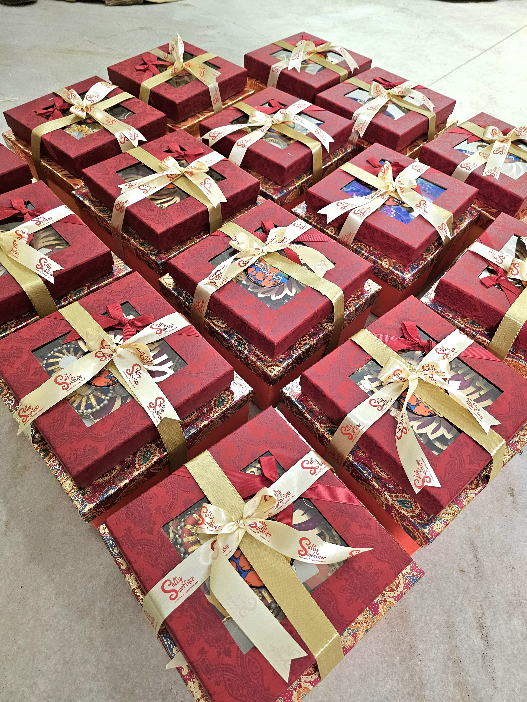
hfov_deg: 58.9
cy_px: 351
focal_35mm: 23
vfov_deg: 73.9
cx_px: 264
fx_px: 467
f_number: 1.7
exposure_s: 1/33
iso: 640
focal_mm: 6.3
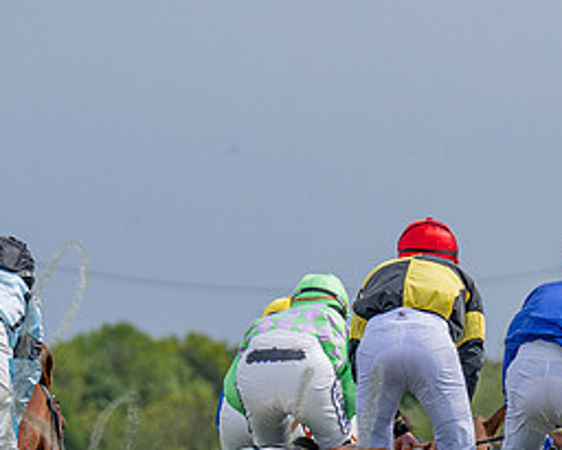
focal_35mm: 686
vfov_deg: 2.3
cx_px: 336
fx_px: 11415
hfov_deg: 2.8
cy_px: 393
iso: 400
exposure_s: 1/2500
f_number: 5
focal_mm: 185
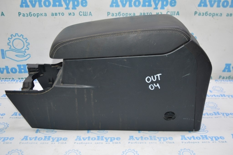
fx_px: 272
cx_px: 116
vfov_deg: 31.8
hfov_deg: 46.4
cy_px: 78
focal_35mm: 42
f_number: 4.2
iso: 450
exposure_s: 1/60
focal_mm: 28
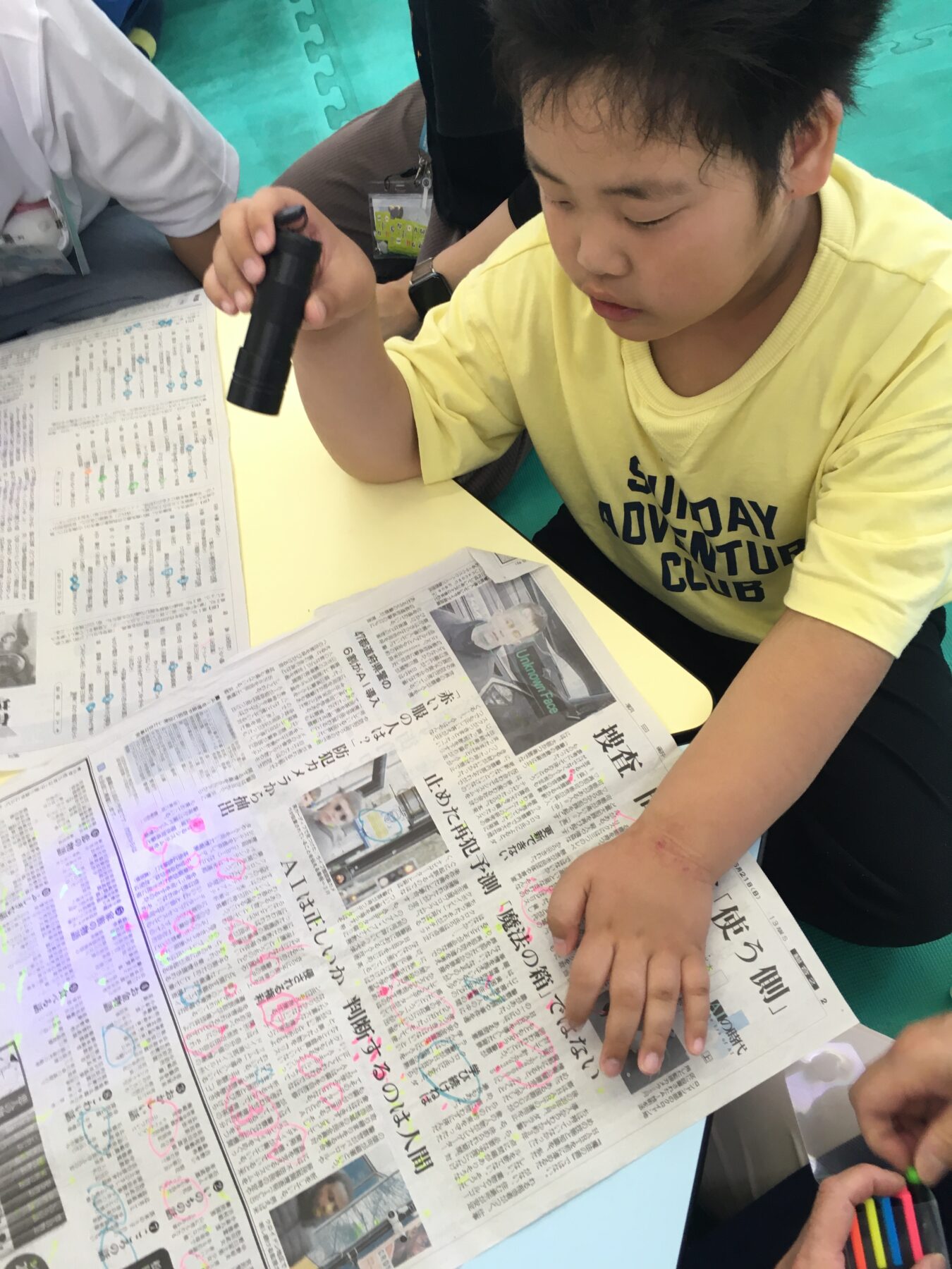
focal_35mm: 29
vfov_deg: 61.7
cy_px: 634
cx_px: 476
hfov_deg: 48.2
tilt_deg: -59.6
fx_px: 1063
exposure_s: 1/33
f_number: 2.2
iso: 64
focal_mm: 4.15
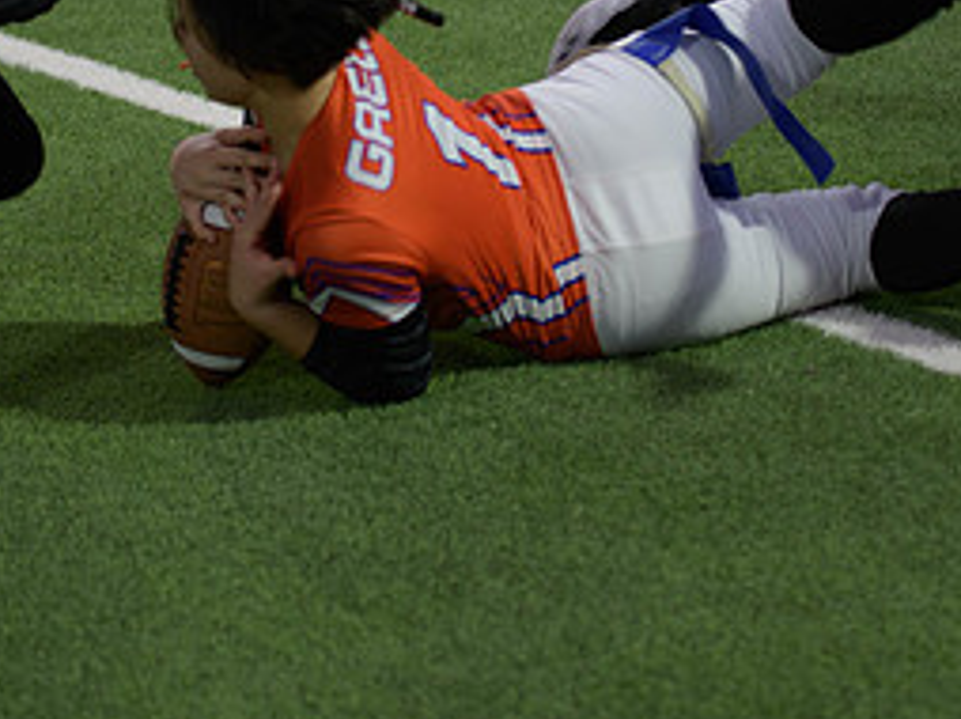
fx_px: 4271
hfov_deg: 12.8
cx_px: 375
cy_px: 115
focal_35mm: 154
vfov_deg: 9.6
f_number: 2.8
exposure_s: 1/200
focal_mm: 70
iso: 400
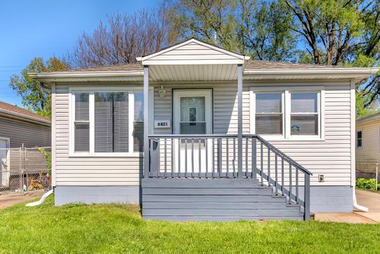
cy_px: 127
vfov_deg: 41.2
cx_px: 190
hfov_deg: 58.6
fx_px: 338
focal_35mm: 32
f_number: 7.1
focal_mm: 32
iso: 800
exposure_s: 1/1250
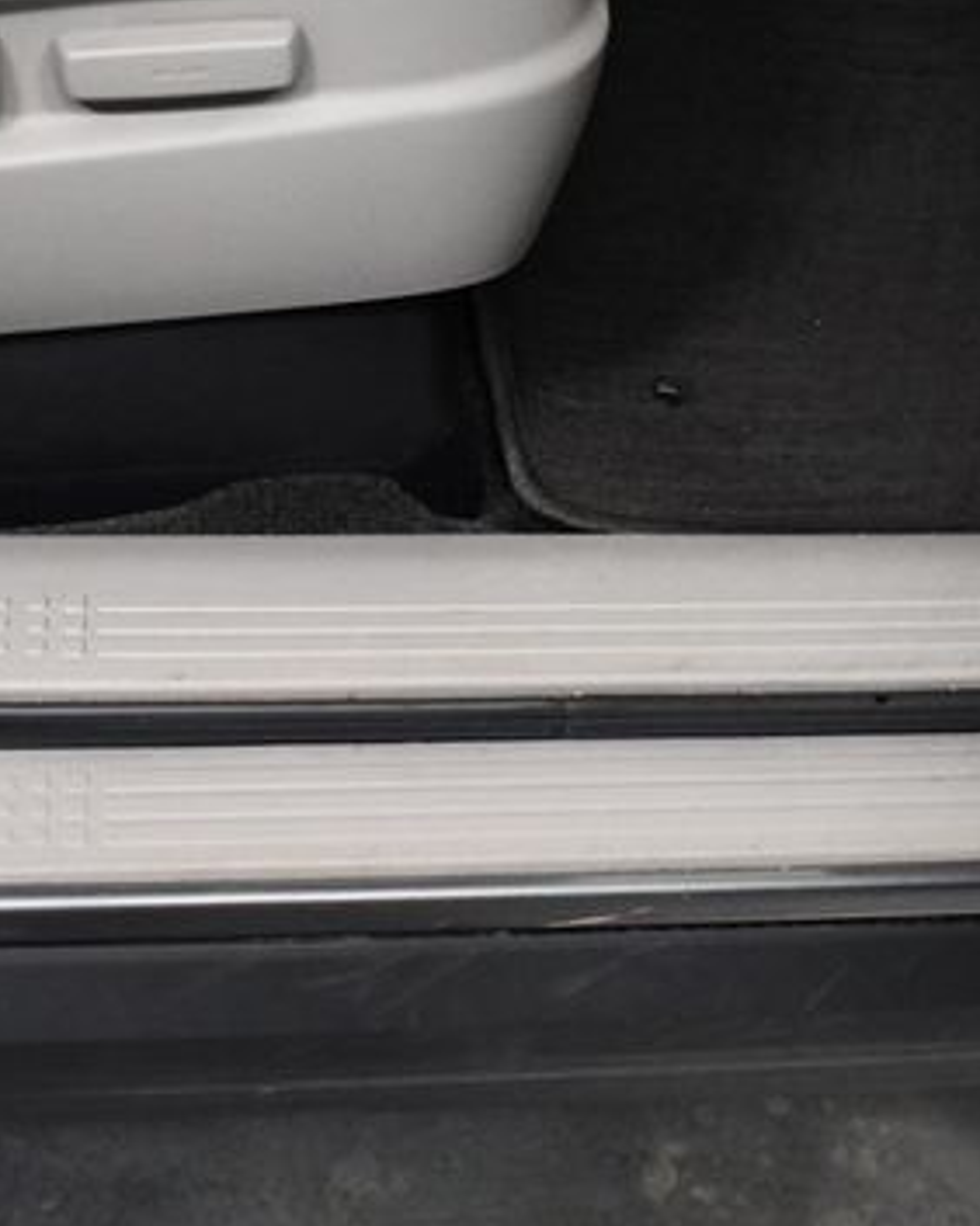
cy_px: 611
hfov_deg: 24.2
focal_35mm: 63
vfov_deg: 30.0
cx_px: 487
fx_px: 2286
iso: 3200
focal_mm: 25
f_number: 4
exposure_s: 1/80
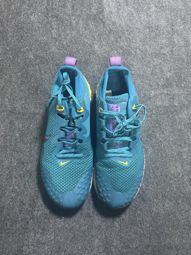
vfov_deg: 67.3
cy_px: 128
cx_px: 96
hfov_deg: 53.1
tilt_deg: -58.6
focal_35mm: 26
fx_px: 191
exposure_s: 1/33
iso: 400
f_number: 1.5
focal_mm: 5.7
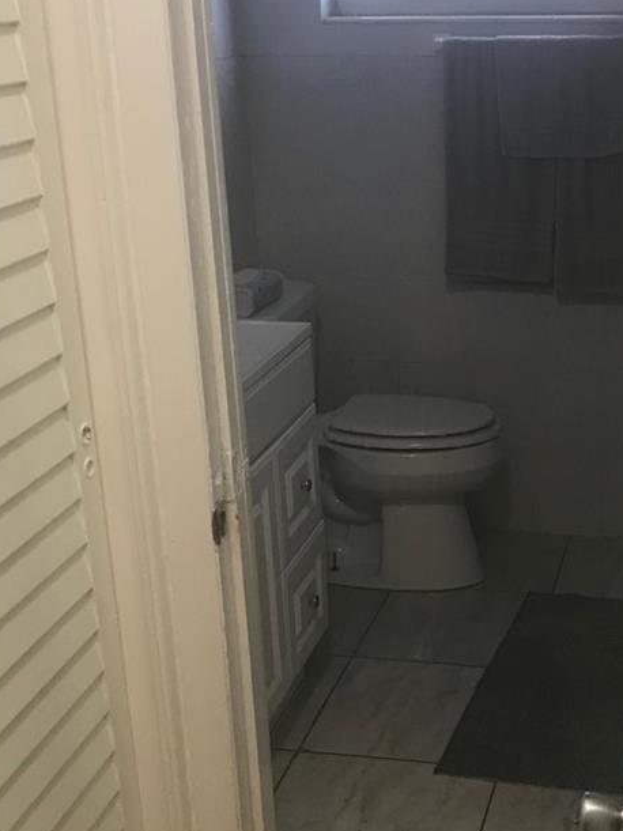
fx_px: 1320
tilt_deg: -22.8
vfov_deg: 34.7
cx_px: 468
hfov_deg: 26.2
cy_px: 547
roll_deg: +0.7
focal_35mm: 55
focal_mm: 3.99
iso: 50
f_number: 1.8
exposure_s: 1/15
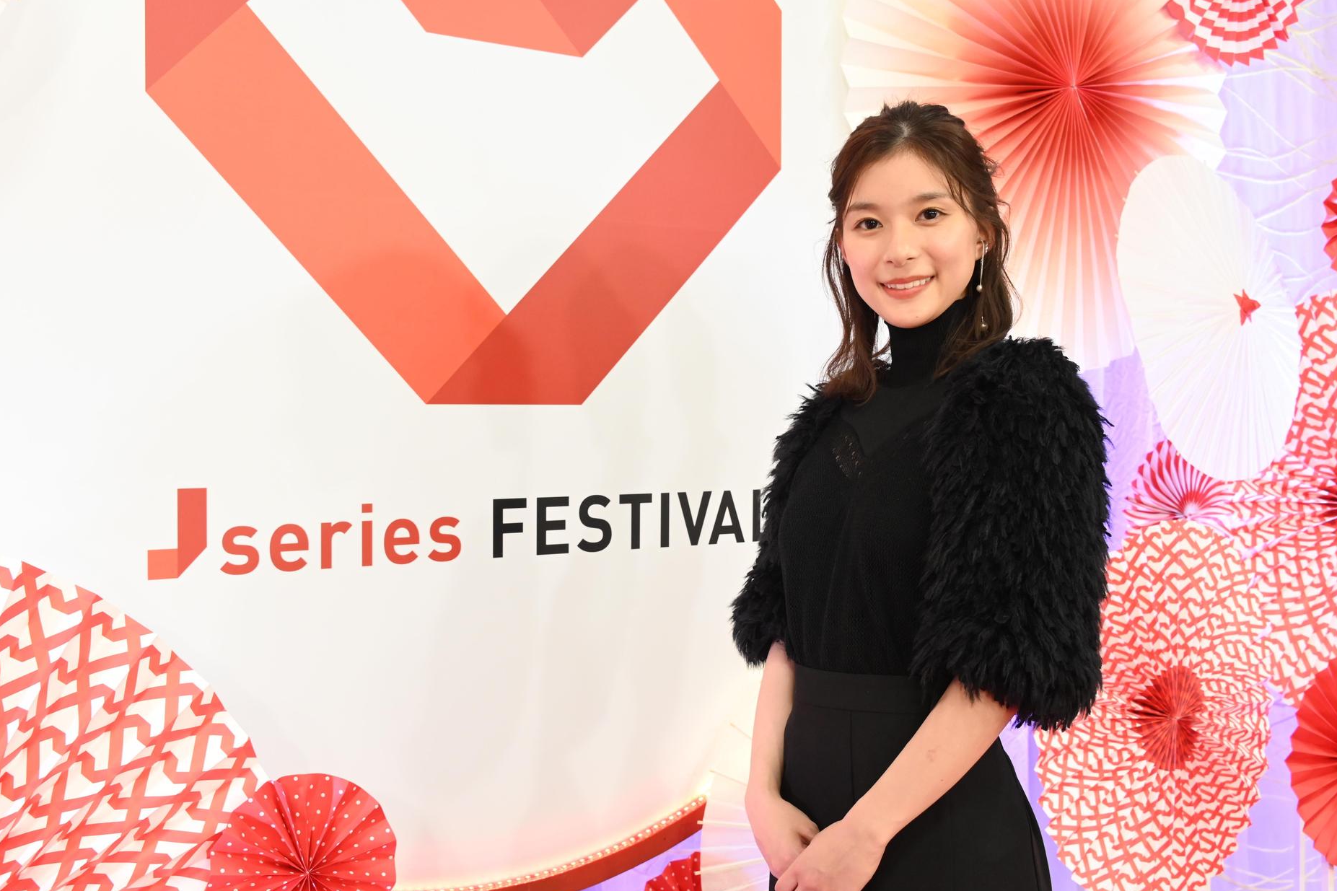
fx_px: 1522
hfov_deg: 47.4
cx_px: 685
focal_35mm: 41
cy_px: 467
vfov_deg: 32.6
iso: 3200
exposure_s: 1/160
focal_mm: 38
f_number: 8
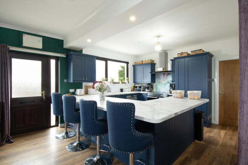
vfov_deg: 70.4
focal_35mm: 17
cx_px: 124
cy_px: 82
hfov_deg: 93.3
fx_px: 117
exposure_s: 1/4
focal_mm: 11.5
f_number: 9
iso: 320
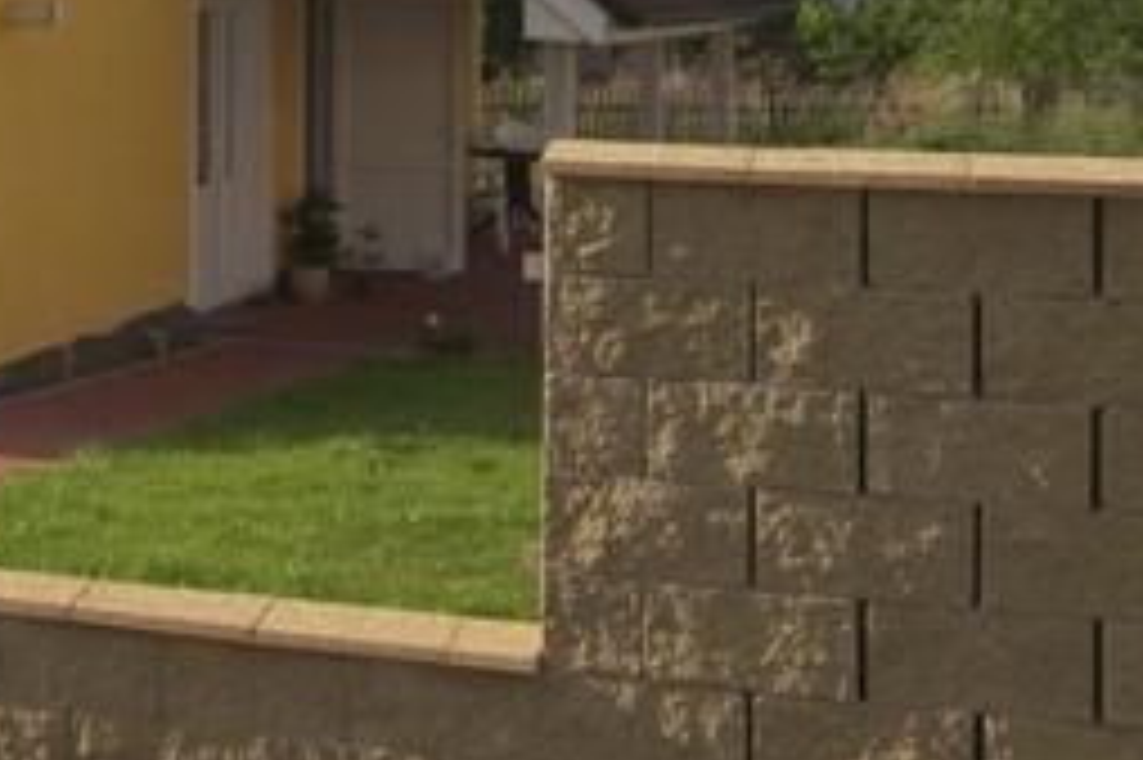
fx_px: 2665
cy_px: -162
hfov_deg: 23.0
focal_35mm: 84
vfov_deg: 15.6
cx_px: -68
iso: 50
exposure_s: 1/320
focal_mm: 6.7
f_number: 3.2
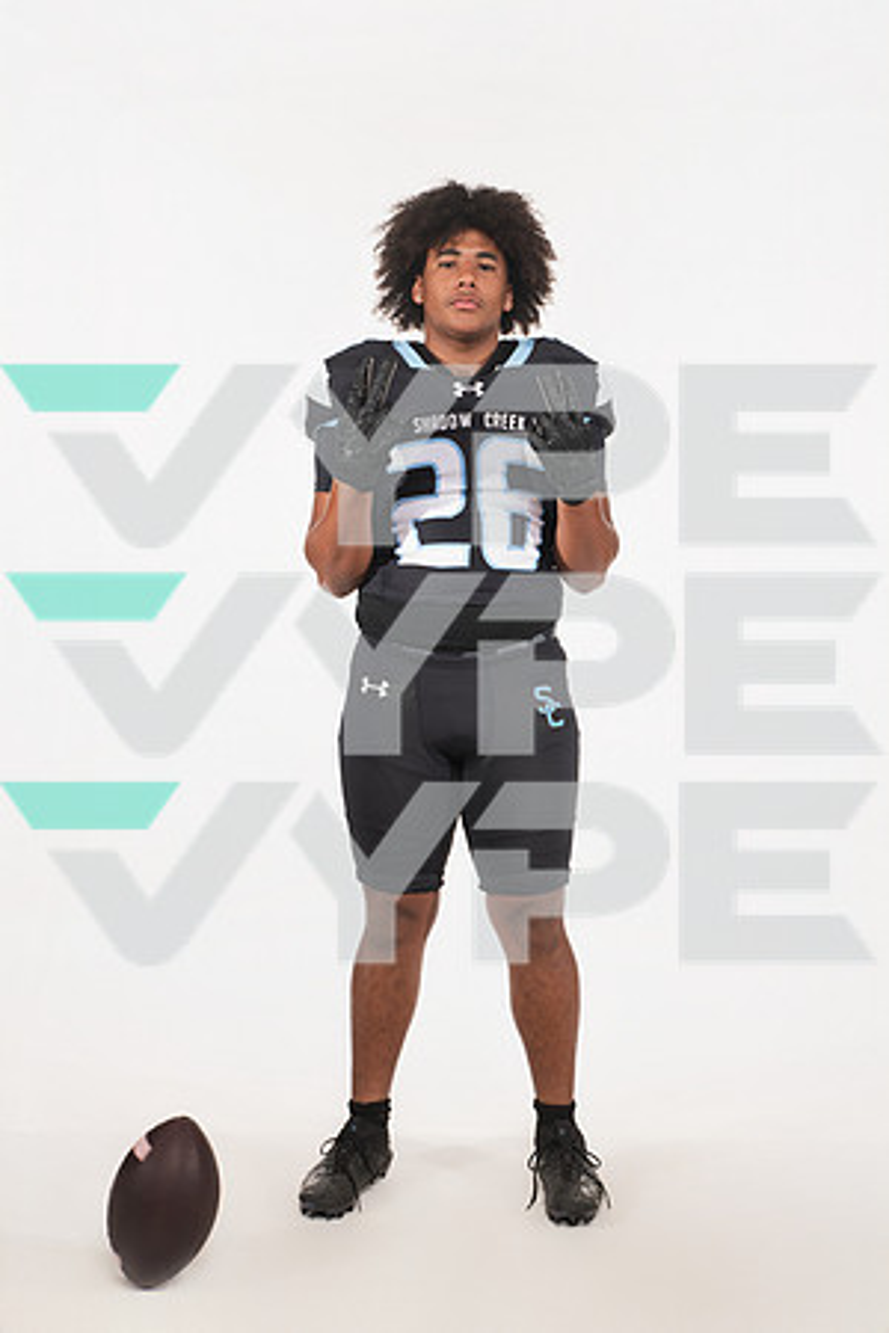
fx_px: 1630
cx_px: 444
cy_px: 666
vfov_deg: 44.5
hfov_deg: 30.5
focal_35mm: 44
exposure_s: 1/320
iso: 500
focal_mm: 44
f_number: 7.1
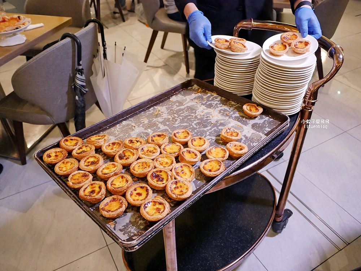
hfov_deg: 63.4
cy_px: 136
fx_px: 292
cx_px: 180
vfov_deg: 49.8
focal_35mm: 28
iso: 3200
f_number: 2.5
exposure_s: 1/50
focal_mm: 14
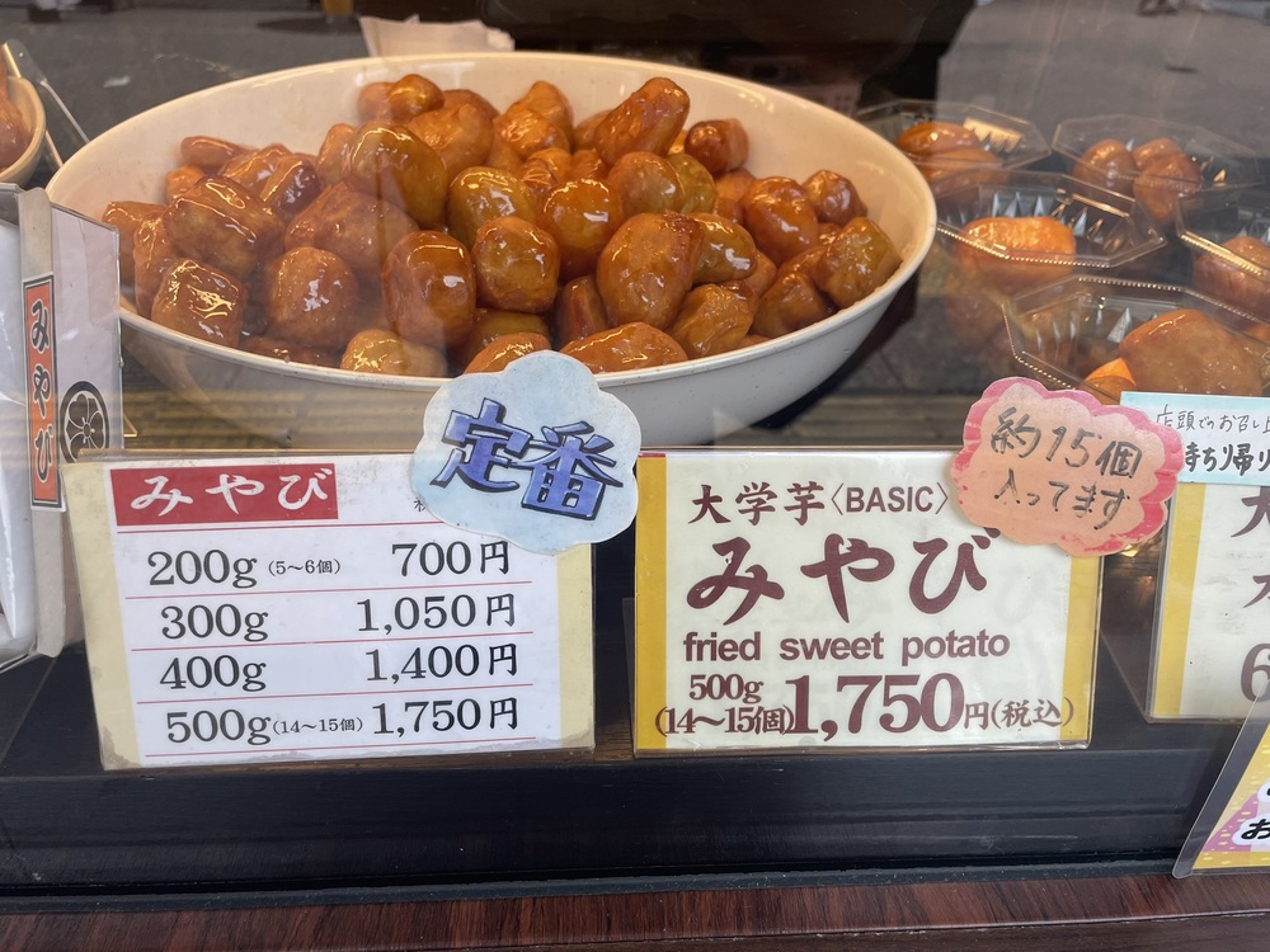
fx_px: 954
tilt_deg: -32.3
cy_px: 476
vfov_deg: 53.1
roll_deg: -1.9
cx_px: 635
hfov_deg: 67.3
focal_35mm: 26
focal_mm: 4.2
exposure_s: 1/238
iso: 32
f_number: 1.6
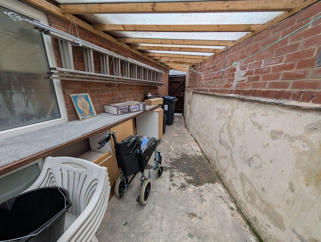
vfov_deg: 94.6
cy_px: 121
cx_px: 160
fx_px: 111
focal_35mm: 12
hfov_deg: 110.5
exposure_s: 1/398
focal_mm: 2.02
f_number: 1.7
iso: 53
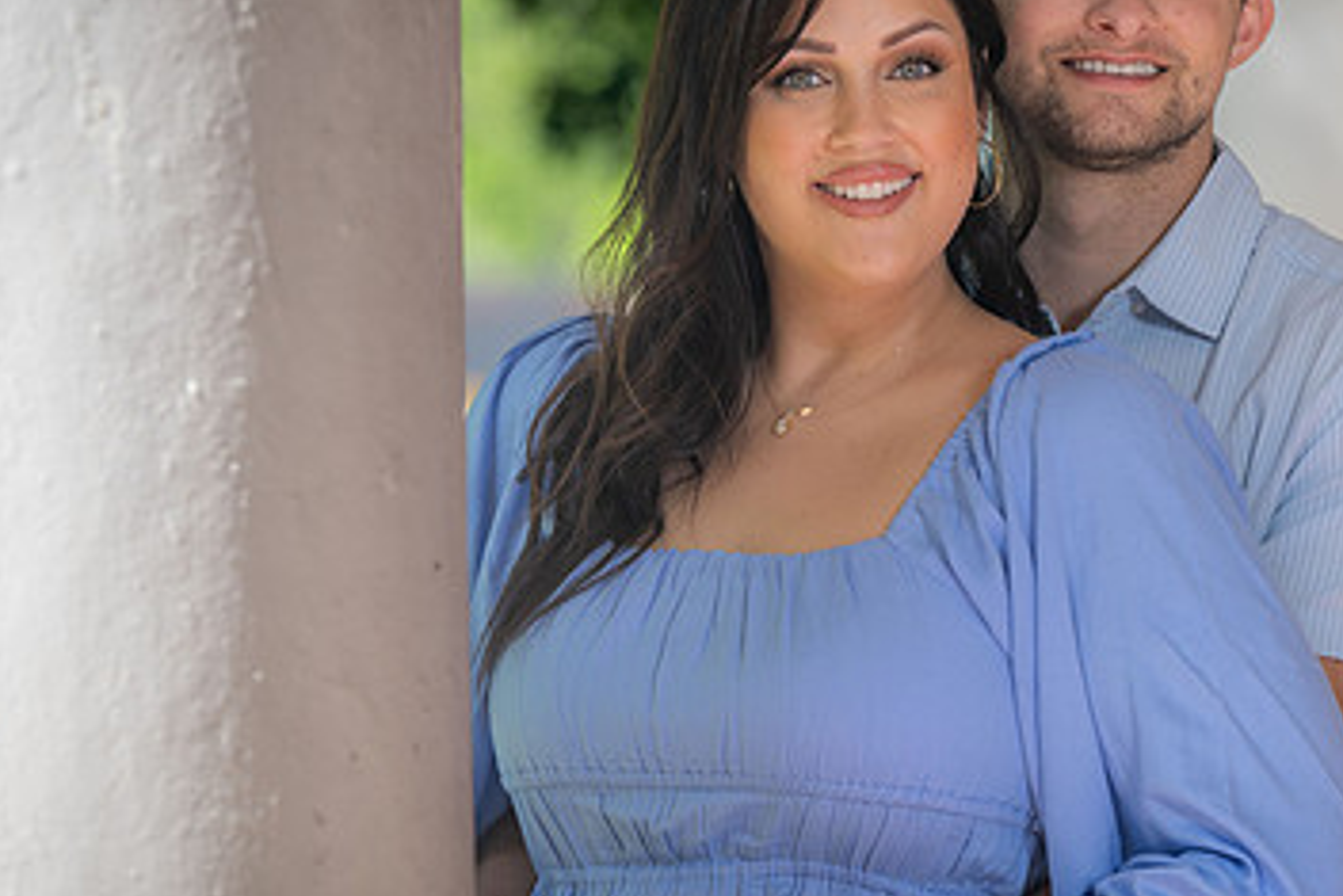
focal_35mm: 313
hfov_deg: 6.6
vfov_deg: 4.4
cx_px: 992
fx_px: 11681
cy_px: 444
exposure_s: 1/160
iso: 100
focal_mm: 190
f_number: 5
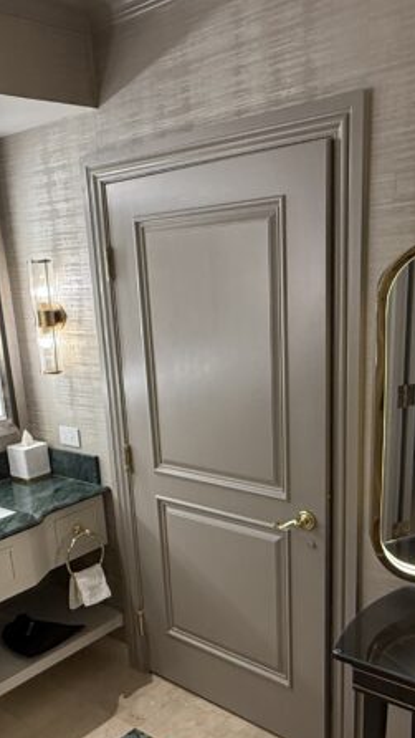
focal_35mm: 35
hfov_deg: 33.7
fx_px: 684
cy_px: 490
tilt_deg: -19.1
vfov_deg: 55.5
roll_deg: +4.0
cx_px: 172
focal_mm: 2.22
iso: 200
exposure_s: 1/120
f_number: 2.2
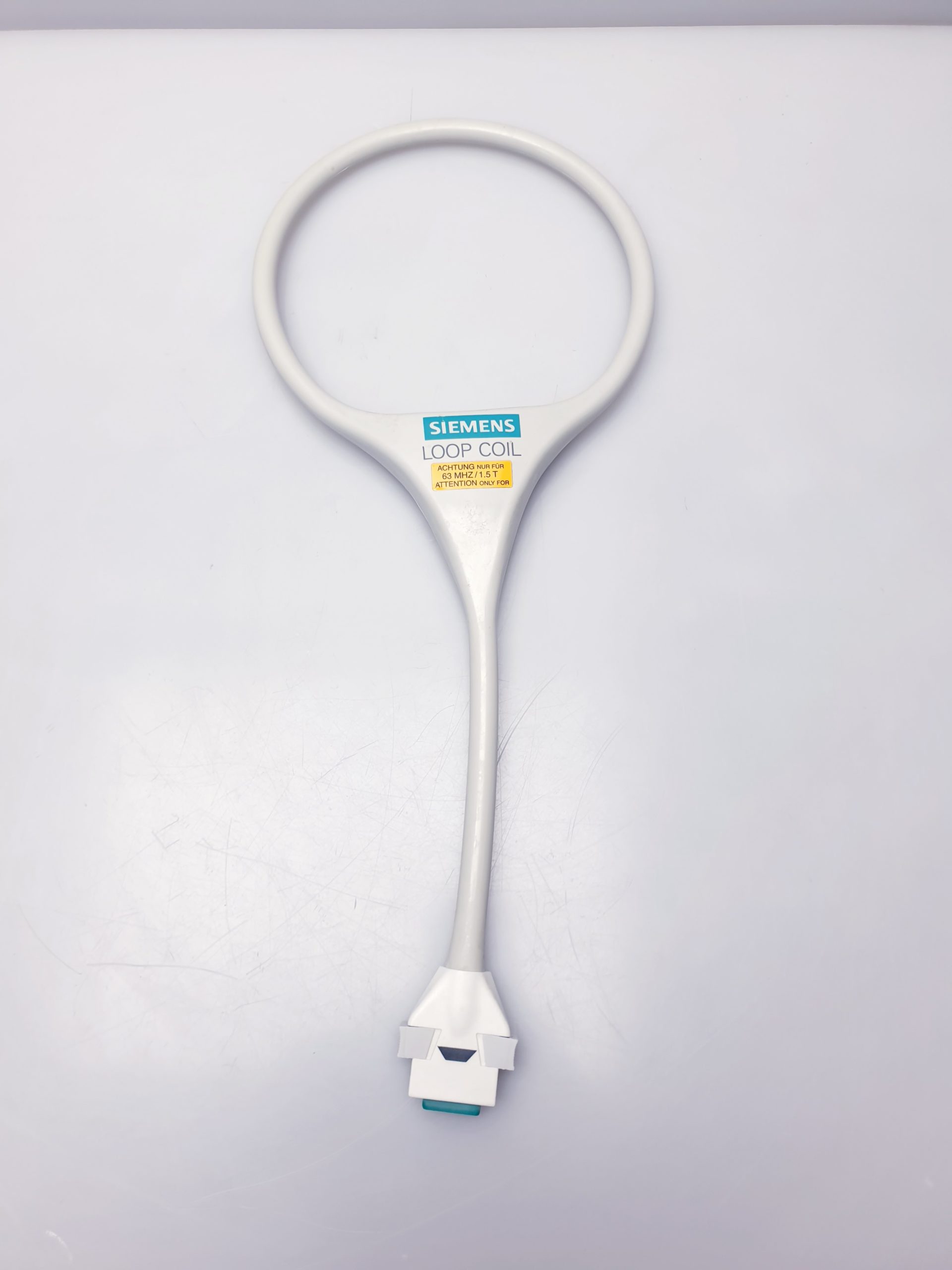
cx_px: 476
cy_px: 635
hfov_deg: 53.1
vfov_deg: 67.3
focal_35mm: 26
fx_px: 953
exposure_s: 1/100
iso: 64
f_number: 2.4
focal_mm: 4.3
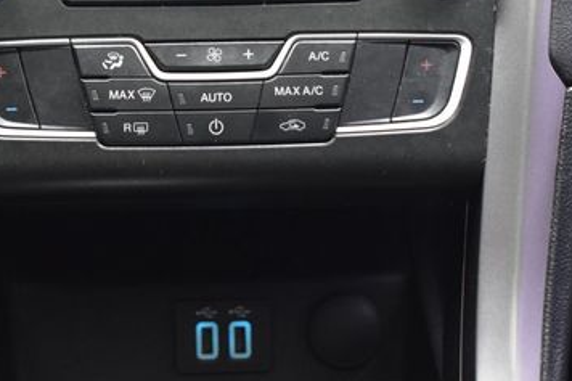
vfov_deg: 10.1
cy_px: 124
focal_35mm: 135
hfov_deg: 15.2
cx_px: 222
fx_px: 2144
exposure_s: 1/15
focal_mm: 50
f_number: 6.3
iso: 1600
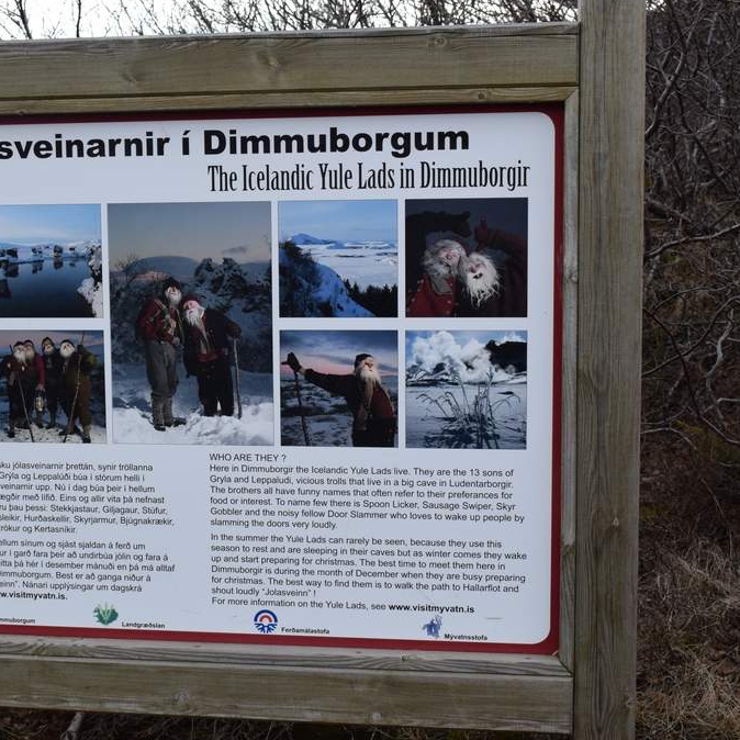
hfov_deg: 27.5
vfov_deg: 27.7
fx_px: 1500
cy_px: 368
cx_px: 224
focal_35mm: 62
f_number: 8
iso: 400
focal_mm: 32
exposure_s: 1/250
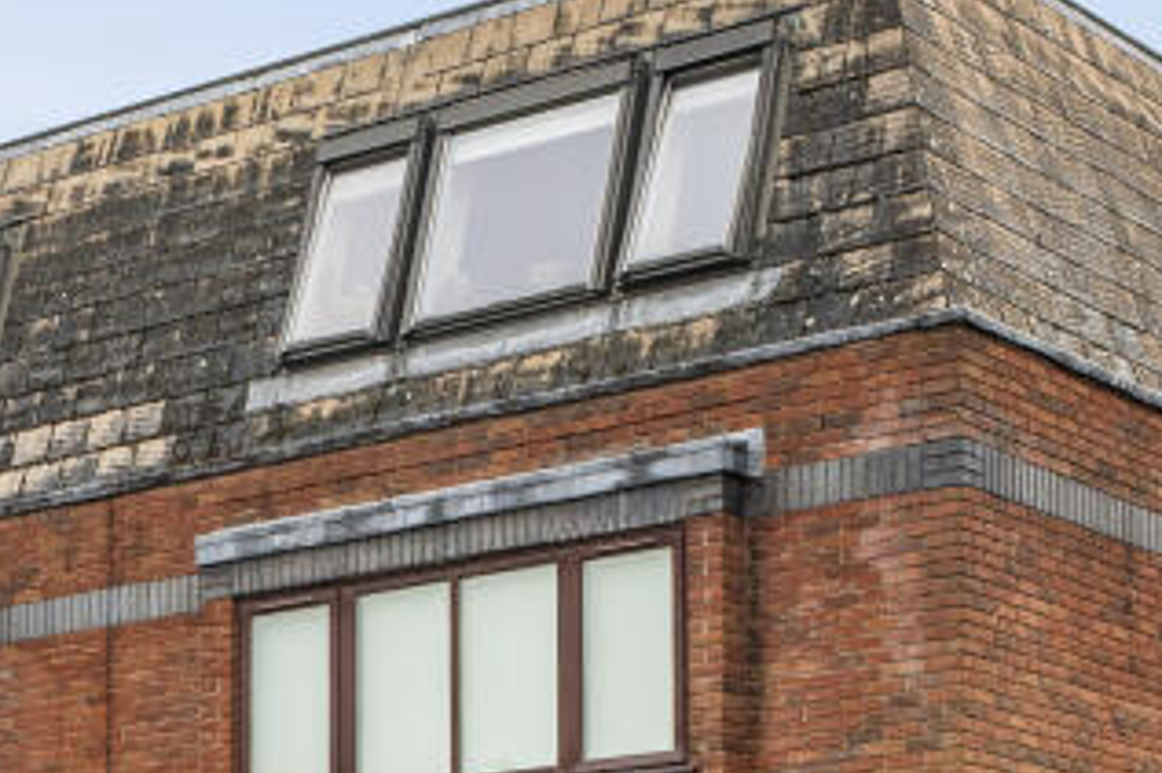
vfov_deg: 13.9
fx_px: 3129
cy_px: 713
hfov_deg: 20.9
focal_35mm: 97
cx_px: 341
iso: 400
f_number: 8
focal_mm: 20
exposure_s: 1/200
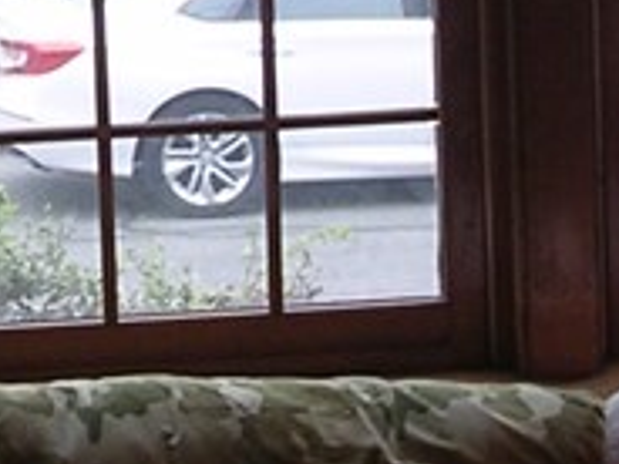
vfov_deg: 6.9
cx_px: -135
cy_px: -293
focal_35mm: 212
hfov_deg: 9.2
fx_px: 3791
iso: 100
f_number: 2.8
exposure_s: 1/37.9
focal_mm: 5.8
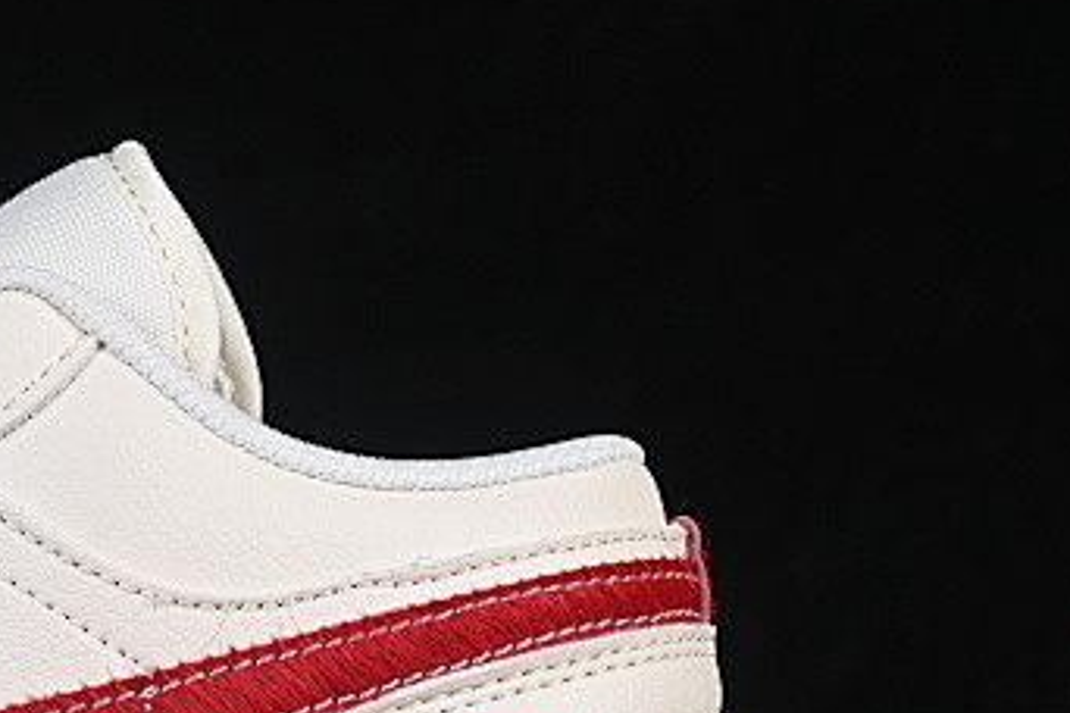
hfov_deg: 8.6
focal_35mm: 237
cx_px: -350
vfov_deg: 5.8
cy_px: 478
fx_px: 7044
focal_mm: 50
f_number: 8
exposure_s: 1/80
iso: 160
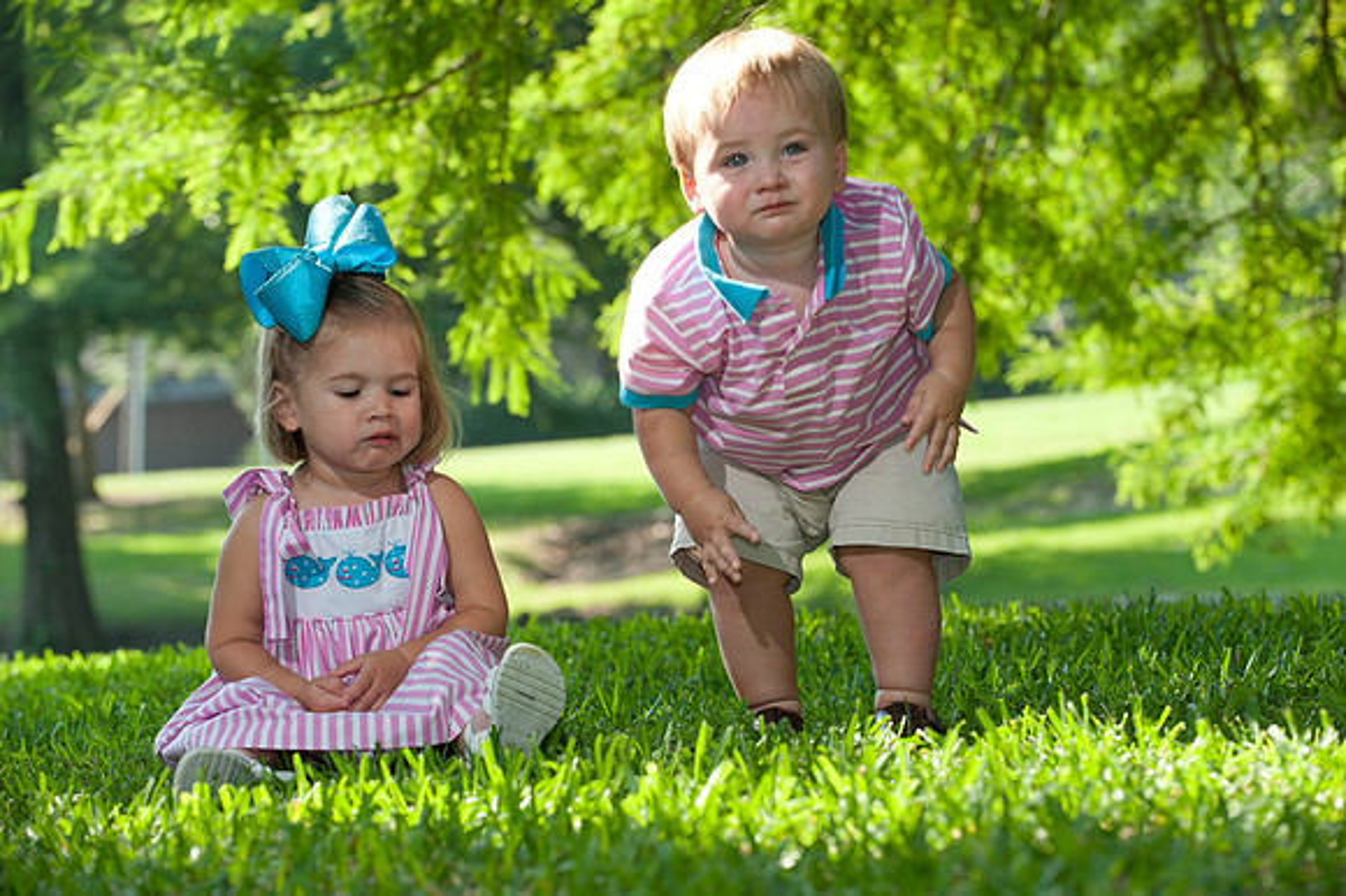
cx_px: 673
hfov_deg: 17.7
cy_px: 448
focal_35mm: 116
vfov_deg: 11.8
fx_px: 4334
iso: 250
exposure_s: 1/125
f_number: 5.6
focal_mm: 116
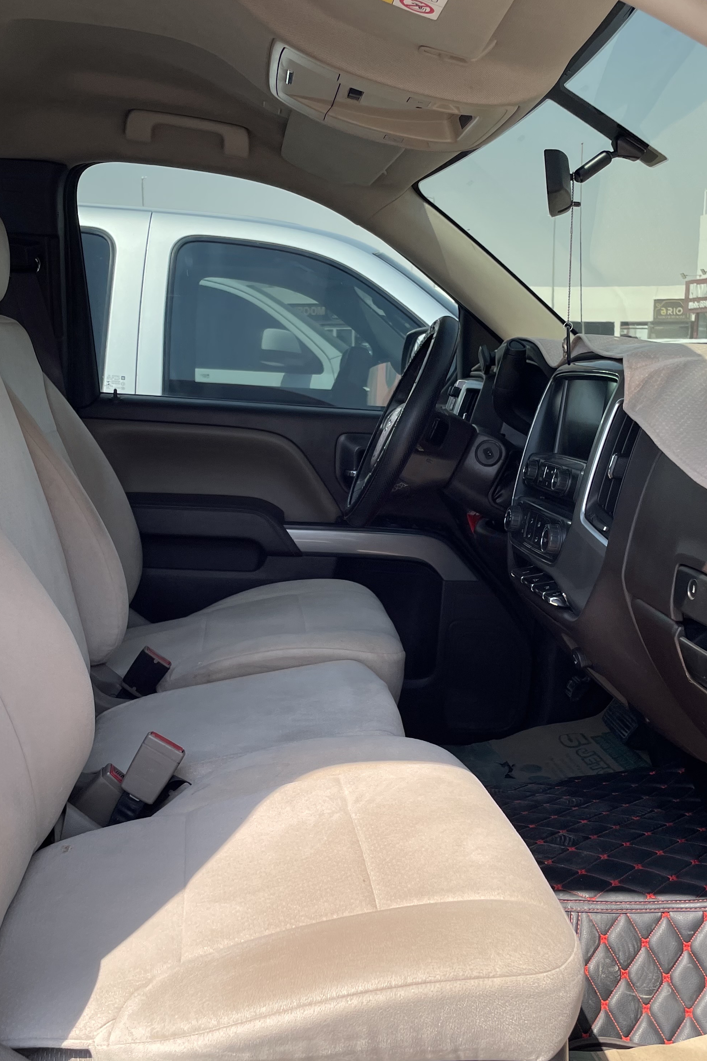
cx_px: 348
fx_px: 1090
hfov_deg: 35.9
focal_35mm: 37
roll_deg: +2.4
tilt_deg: -3.8
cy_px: 542
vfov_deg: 51.9
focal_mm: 4.2
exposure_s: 1/1335
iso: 32
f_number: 1.6
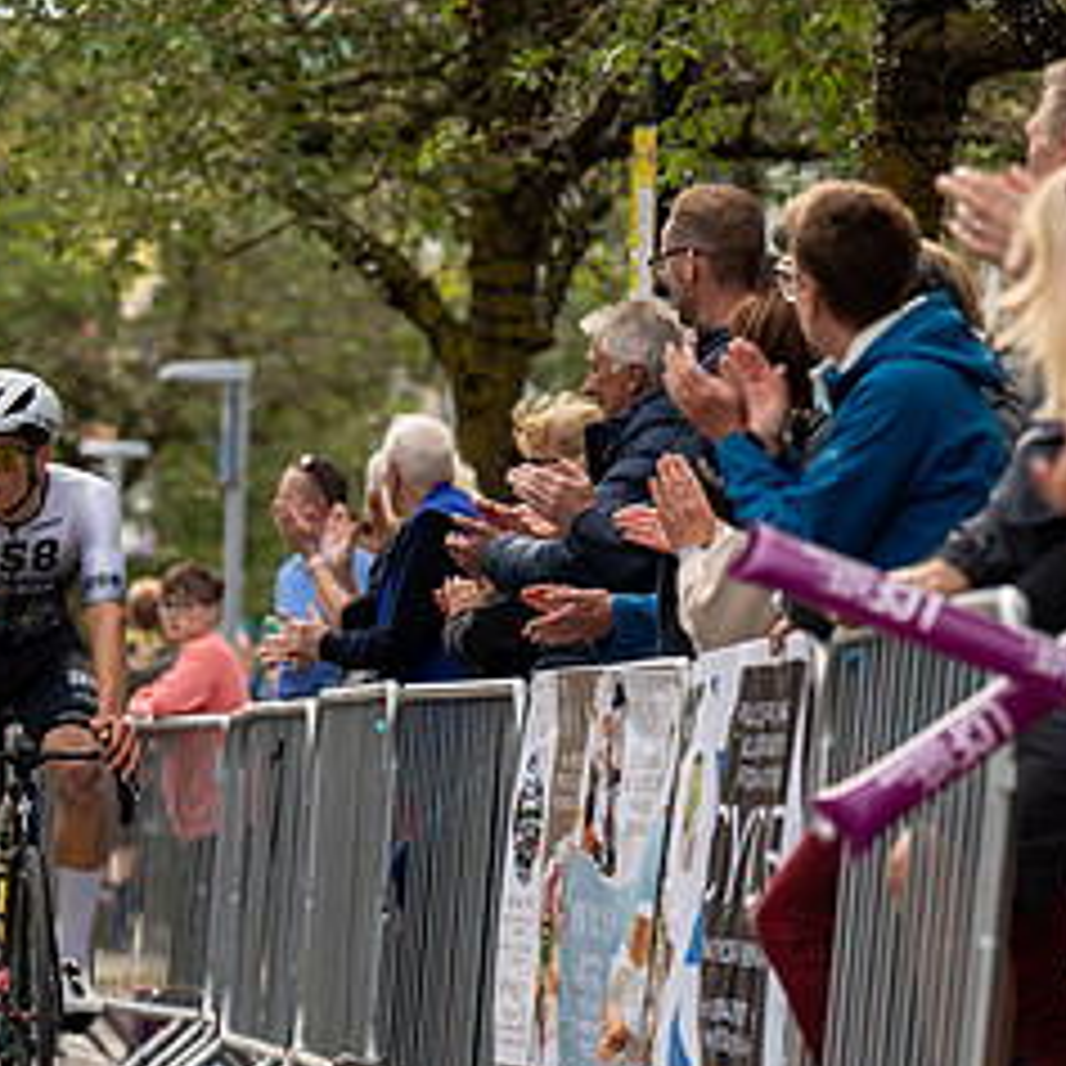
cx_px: 18
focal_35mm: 266
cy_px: 488
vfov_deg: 6.6
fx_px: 9268
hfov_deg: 6.6
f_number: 3.2
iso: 400
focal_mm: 128
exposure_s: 1/1000
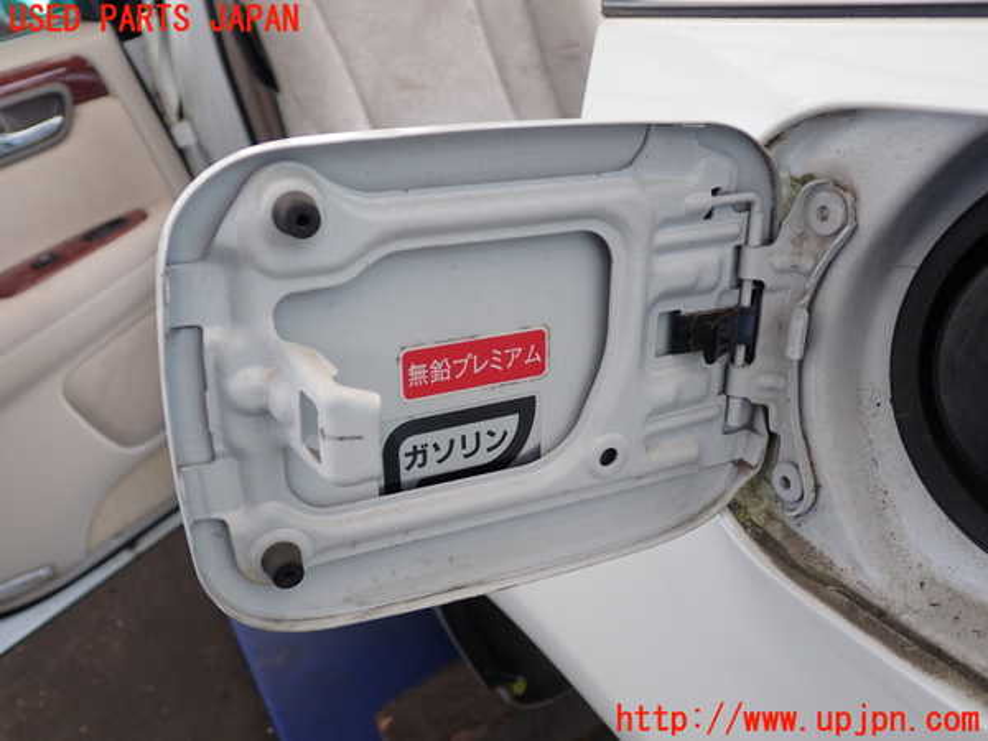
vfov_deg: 44.2
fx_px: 913
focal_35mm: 32
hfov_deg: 56.8
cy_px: 370
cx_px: 494
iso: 200
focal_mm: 5.79
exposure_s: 1/50
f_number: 2.4
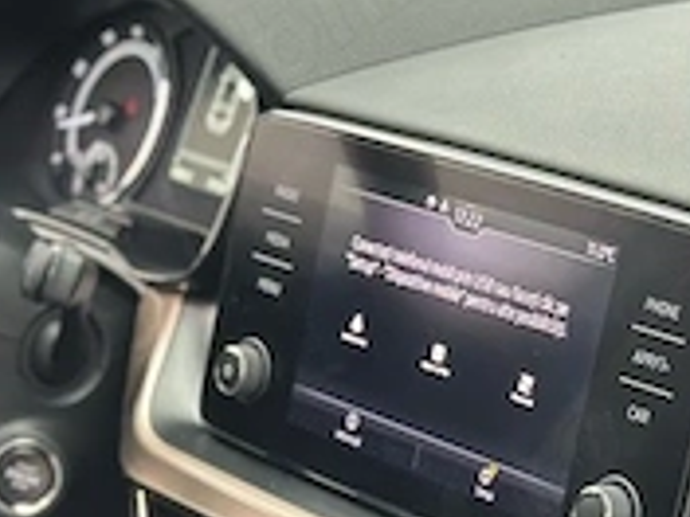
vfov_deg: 8.9
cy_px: 615
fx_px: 3269
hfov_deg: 11.9
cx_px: -82
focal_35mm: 164
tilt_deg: -20.0
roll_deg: +2.2
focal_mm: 6.86
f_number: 1.78
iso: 200
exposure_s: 1/60
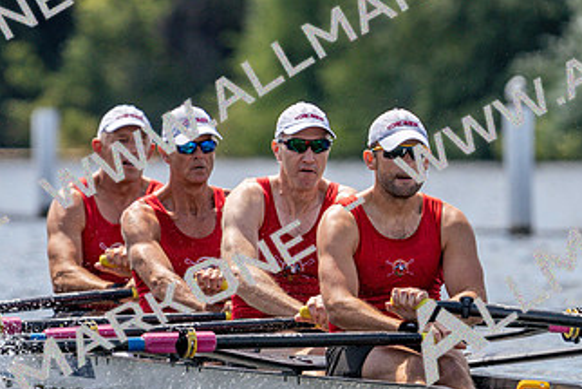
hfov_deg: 2.7
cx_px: 262
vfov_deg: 1.8
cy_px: 214
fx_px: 12275
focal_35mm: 759
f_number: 6.3
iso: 400
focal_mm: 422
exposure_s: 1/2000
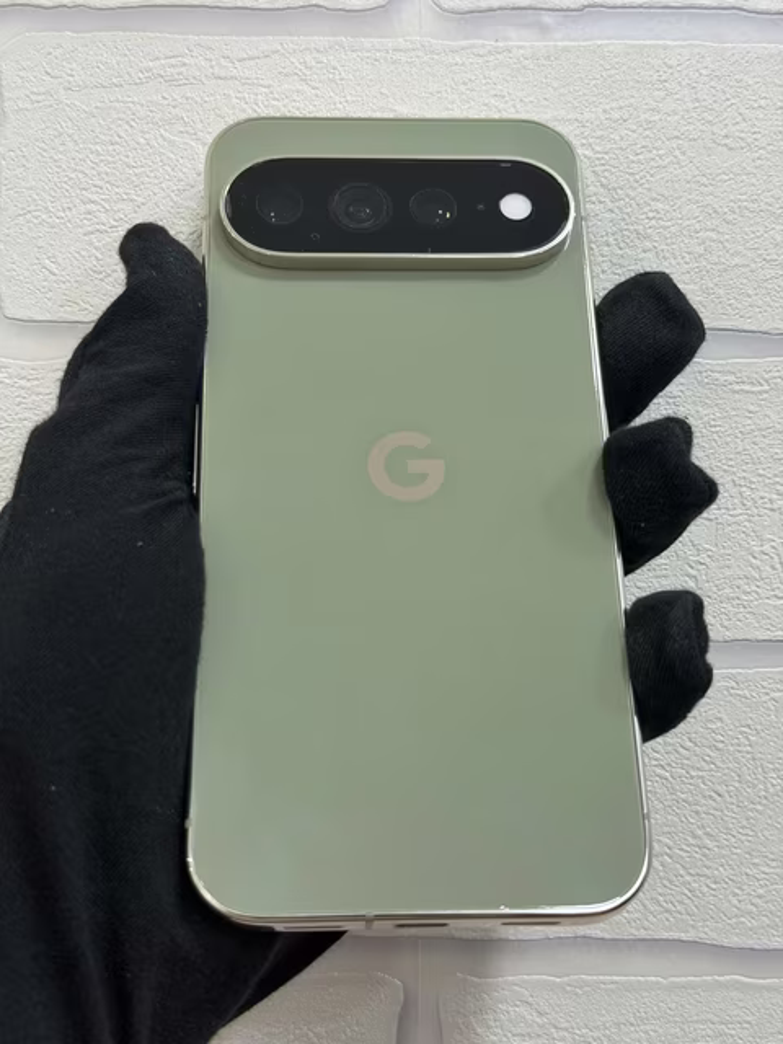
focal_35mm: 48
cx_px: 392
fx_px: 1448
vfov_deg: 39.7
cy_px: 522
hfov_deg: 30.3
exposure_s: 1/50
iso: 50
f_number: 1.78
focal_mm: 6.76
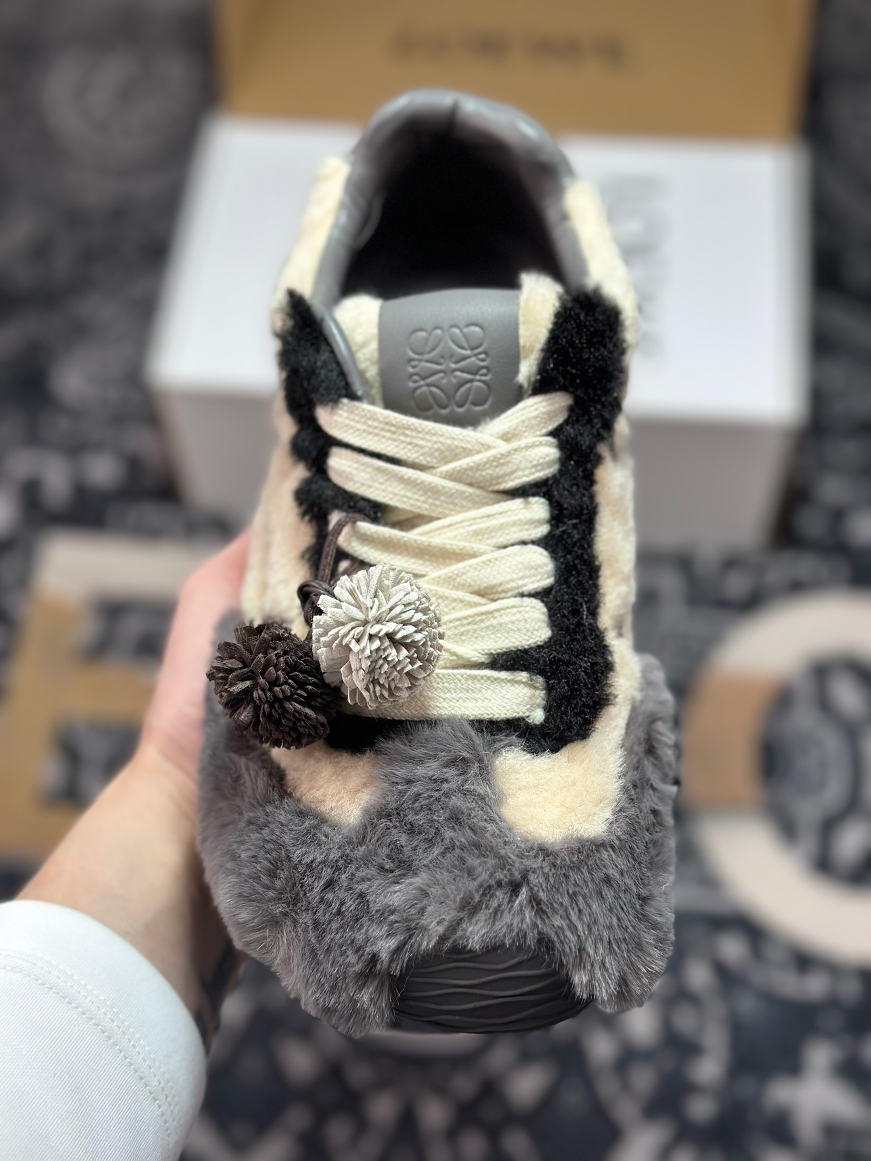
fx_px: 1610
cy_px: 580
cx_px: 436
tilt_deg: -58.0
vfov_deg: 39.7
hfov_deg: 30.3
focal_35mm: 48
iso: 80
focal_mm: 6.86
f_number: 1.78
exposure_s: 1/962
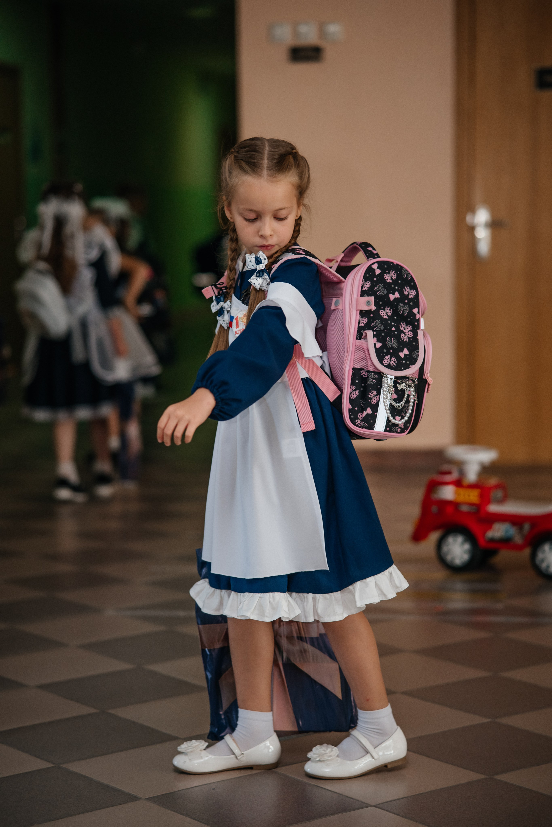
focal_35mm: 85
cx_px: 276
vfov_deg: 23.9
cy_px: 414
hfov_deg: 16.1
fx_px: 1955
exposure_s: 1/320
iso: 640
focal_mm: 85
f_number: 2.2
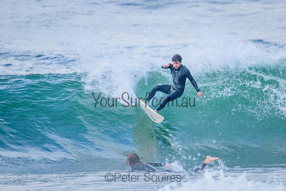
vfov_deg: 1.6
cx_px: 156
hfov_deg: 2.4
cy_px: 95
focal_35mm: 875
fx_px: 6952
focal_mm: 800
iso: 4000
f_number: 11
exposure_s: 1/1250
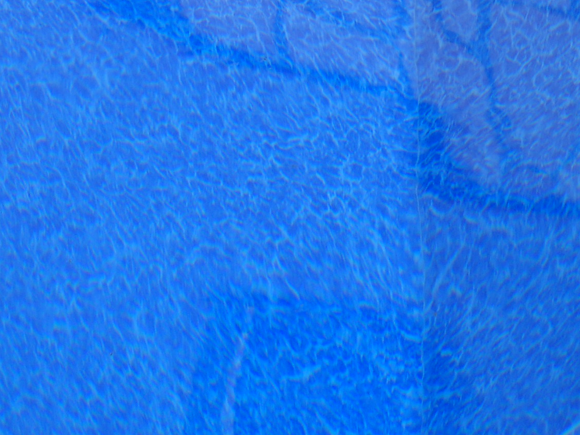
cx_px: 296
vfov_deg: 7.1
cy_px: -18
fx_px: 3484
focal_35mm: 208
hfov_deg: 9.5
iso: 64
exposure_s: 1/35
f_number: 4.8
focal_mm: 14.9
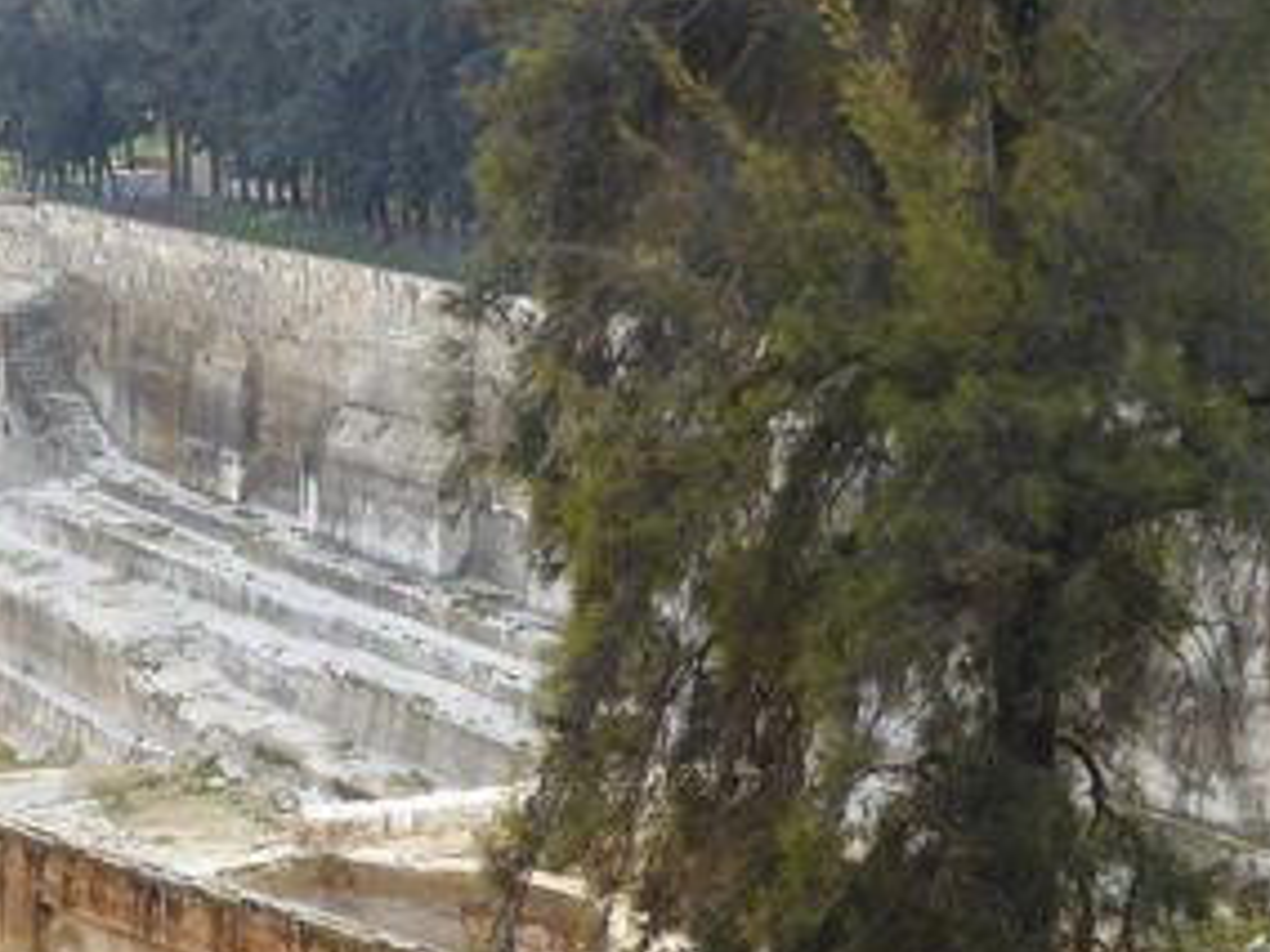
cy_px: 818
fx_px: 4036
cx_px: -40
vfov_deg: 13.4
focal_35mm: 110
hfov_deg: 17.4
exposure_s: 1/160
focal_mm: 6.7
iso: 80
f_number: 3.7
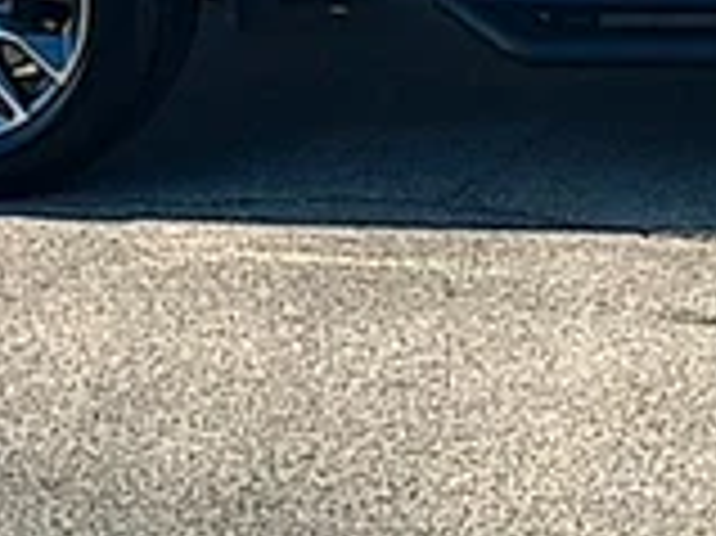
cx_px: 919
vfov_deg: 12.7
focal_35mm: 110
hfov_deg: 16.9
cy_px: -282
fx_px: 2274
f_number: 1.78
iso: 80
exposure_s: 1/4808
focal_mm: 6.86
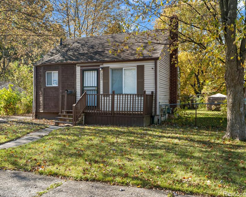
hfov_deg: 47.7
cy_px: 98
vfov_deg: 39.2
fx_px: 277
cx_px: 102
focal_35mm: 38
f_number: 8
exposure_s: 1/50
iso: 400
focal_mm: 33
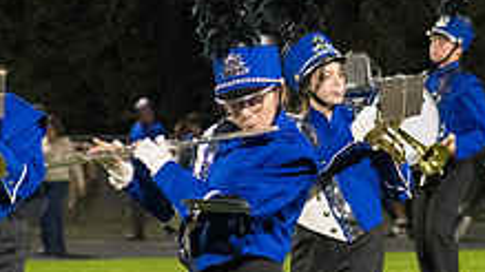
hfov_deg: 4.6
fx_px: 5991
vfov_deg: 2.6
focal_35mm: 466
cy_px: 237
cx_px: 392
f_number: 5
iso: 5000
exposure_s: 1/400
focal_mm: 112
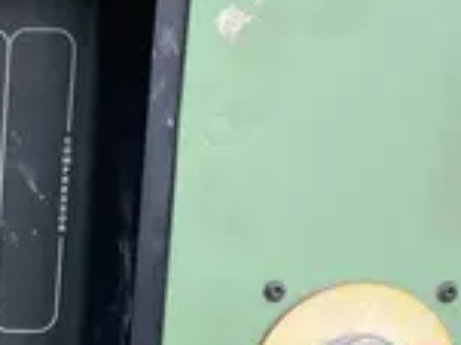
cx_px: -241
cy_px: 408
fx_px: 1264
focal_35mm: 95
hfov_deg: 18.2
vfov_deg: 15.0
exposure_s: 1/643
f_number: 1.6
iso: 32
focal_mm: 4.2
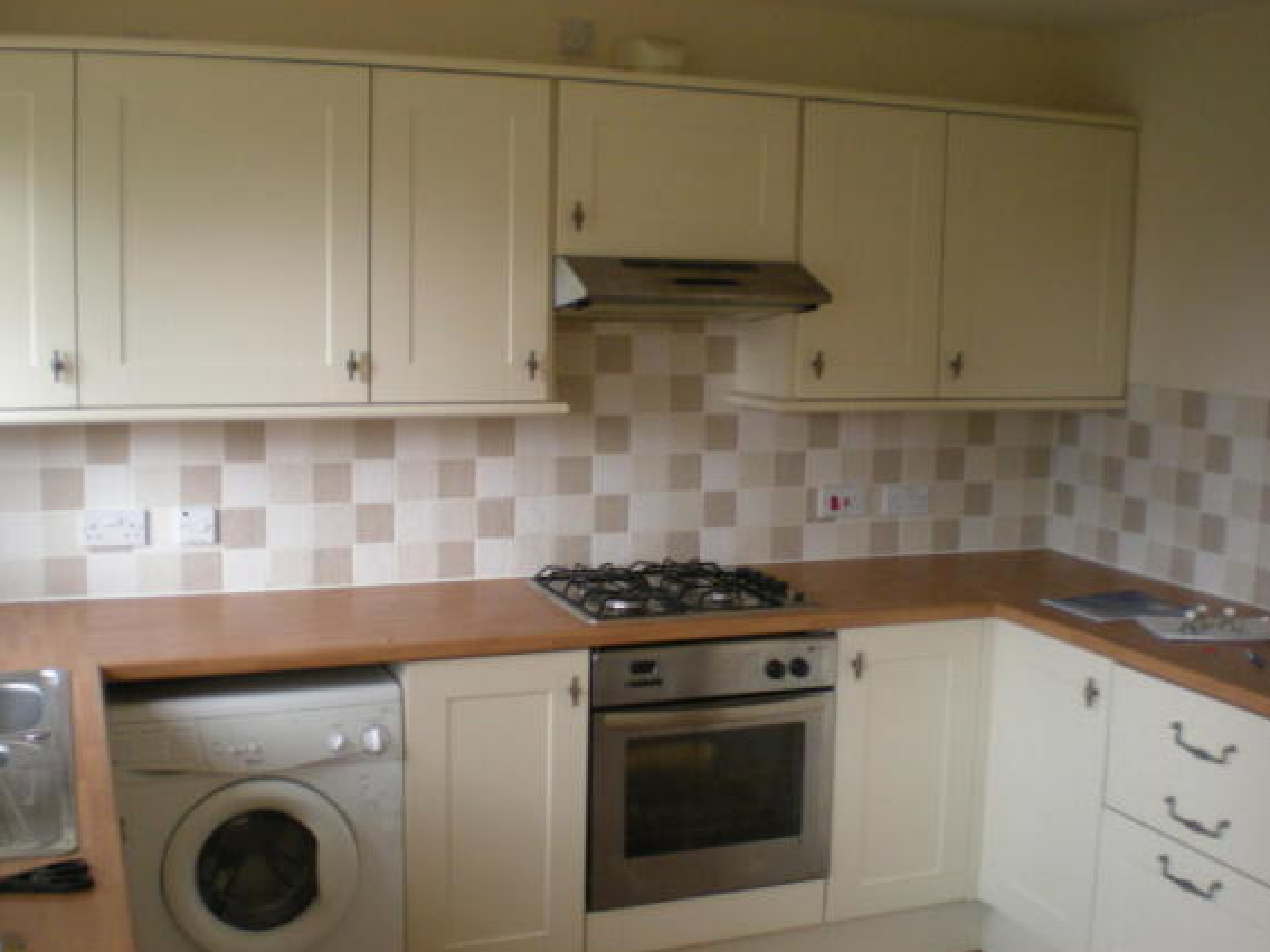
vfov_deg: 36.8
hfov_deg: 47.9
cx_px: 650
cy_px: 479
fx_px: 1431
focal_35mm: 39
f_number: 3.1
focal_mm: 6.3
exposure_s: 1/30.3
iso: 200
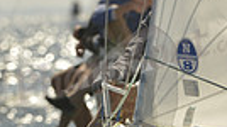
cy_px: 126
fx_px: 8994
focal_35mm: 1496
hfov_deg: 1.4
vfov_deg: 0.8
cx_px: 342
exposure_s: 1/1600
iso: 280
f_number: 8
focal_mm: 330
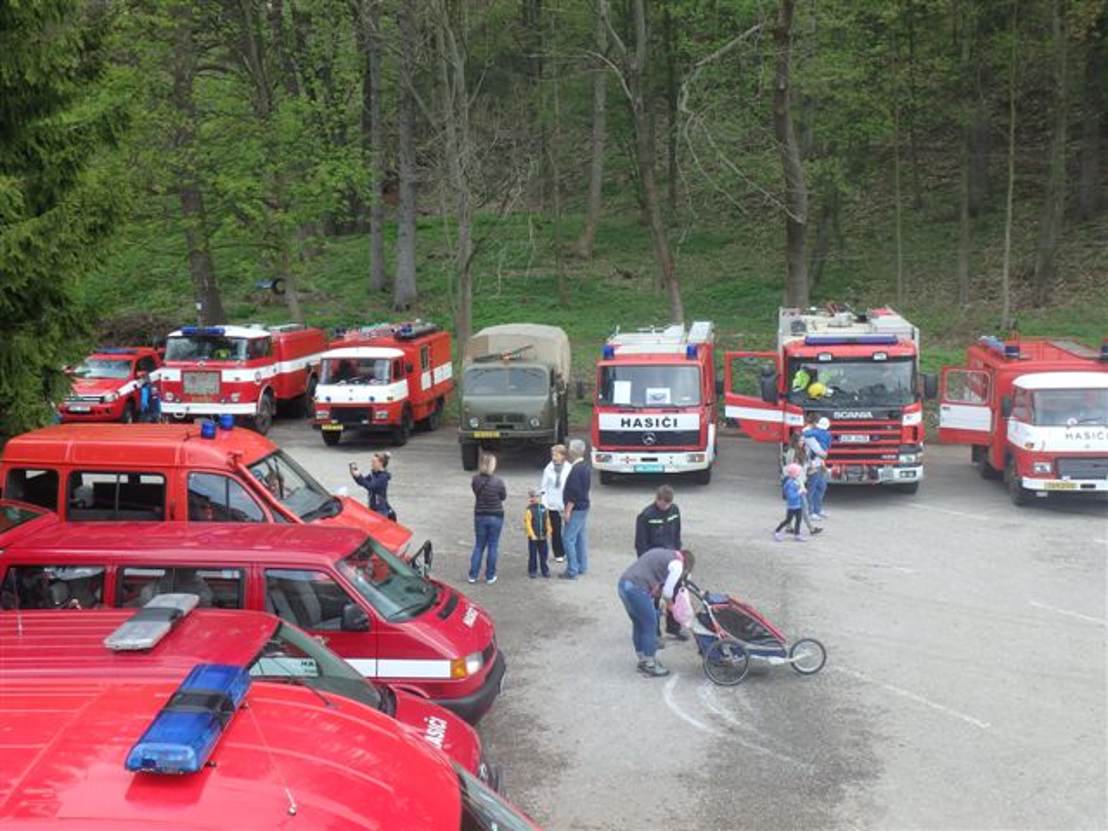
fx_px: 1248
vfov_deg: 36.8
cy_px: 416
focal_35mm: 39
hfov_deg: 47.9
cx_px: 554
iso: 125
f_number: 5.1
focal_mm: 6.9
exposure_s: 1/125
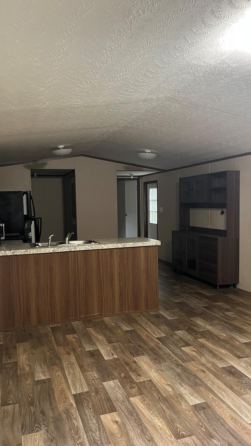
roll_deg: +2.3
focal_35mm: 29
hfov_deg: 40.2
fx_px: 343
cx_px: 132
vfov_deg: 66.1
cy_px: 226
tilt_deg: -2.4
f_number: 1.6
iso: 500
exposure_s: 1/40
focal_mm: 5.1
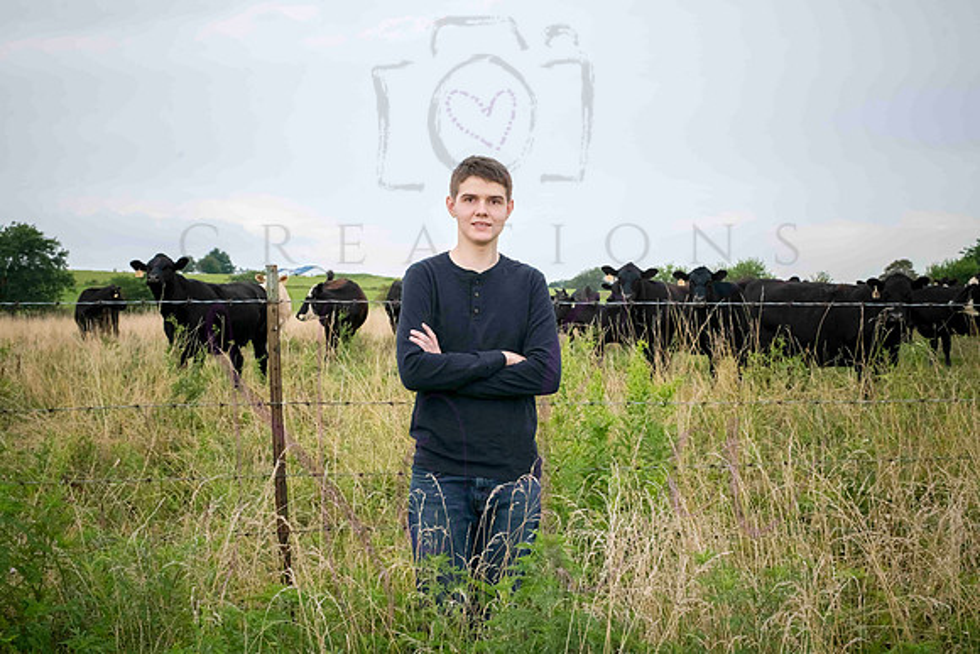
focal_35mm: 50
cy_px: 327
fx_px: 1361
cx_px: 490
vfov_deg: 27.0
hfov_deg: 39.6
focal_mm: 50
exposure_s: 1/320
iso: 640
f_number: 10
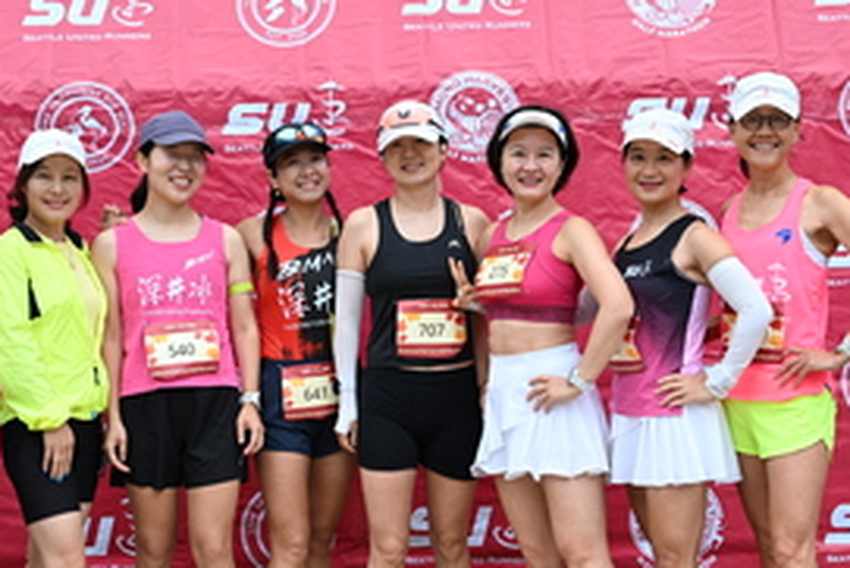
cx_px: 408
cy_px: 325
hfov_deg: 27.0
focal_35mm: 75
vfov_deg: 18.2
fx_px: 1772
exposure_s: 1/500
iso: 2000
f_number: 4
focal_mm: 37
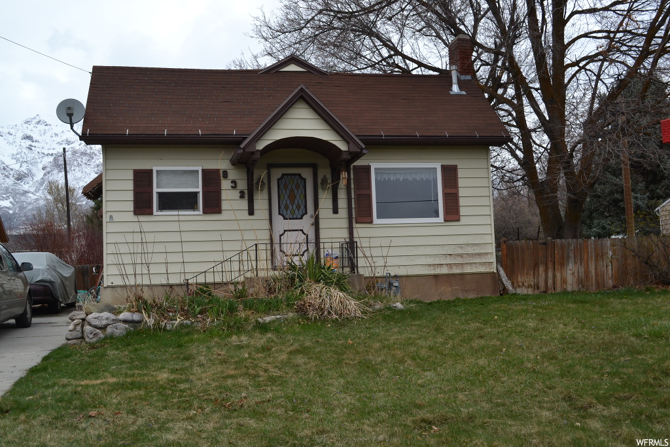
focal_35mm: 36
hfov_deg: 53.1
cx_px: 335
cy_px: 224
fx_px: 670
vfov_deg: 36.9
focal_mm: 24
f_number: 7.1
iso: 100
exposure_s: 1/250
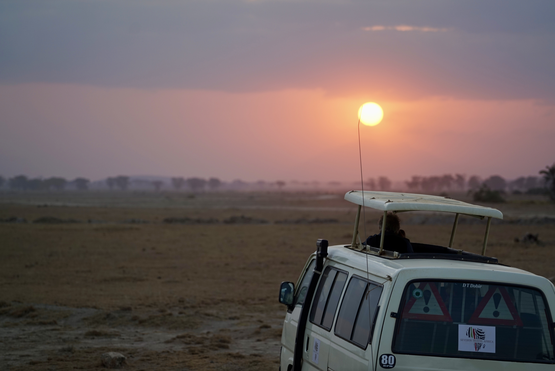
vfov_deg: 9.0
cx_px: 278
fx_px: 2359
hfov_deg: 13.4
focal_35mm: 153
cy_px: 186
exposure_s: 1/160
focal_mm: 153
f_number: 4
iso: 100
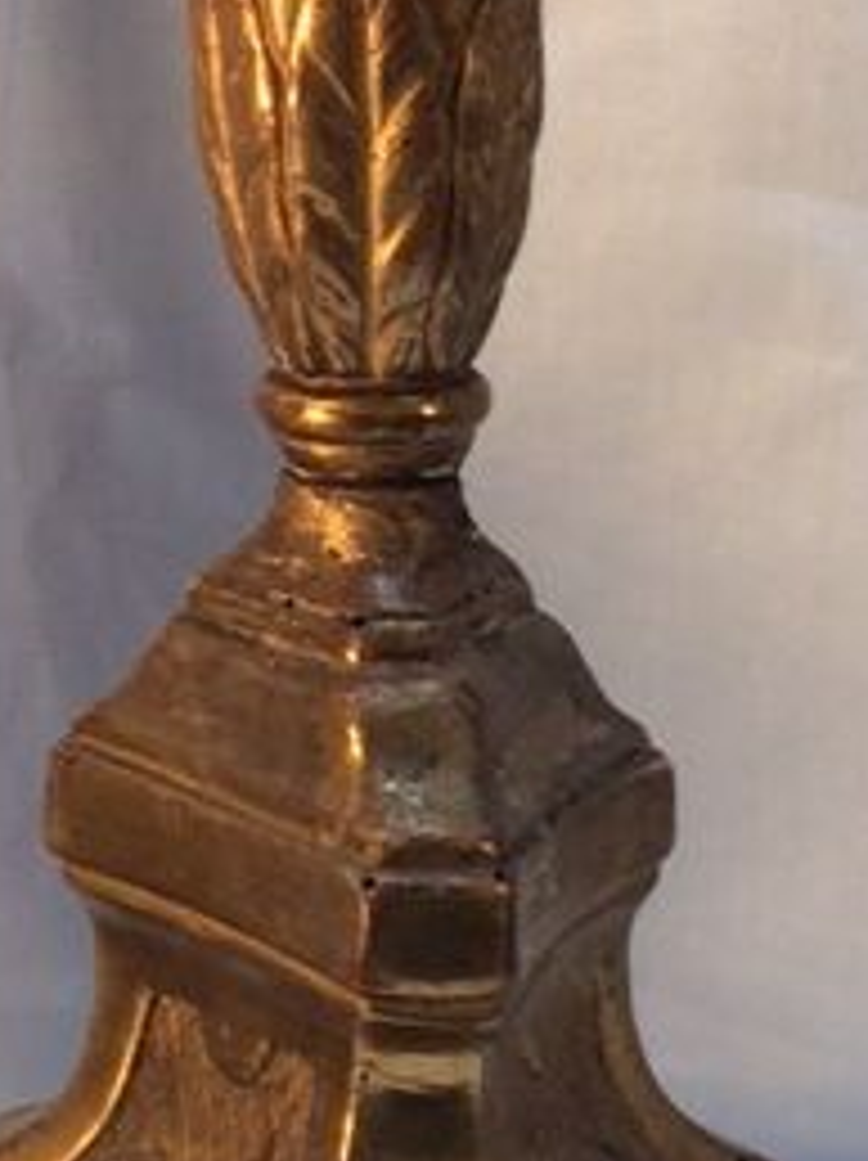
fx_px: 4822
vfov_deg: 13.1
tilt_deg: -1.4
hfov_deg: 10.1
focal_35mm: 144
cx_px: -265
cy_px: -454
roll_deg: +1.4
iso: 32
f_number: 2.2
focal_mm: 4.15
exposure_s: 1/50
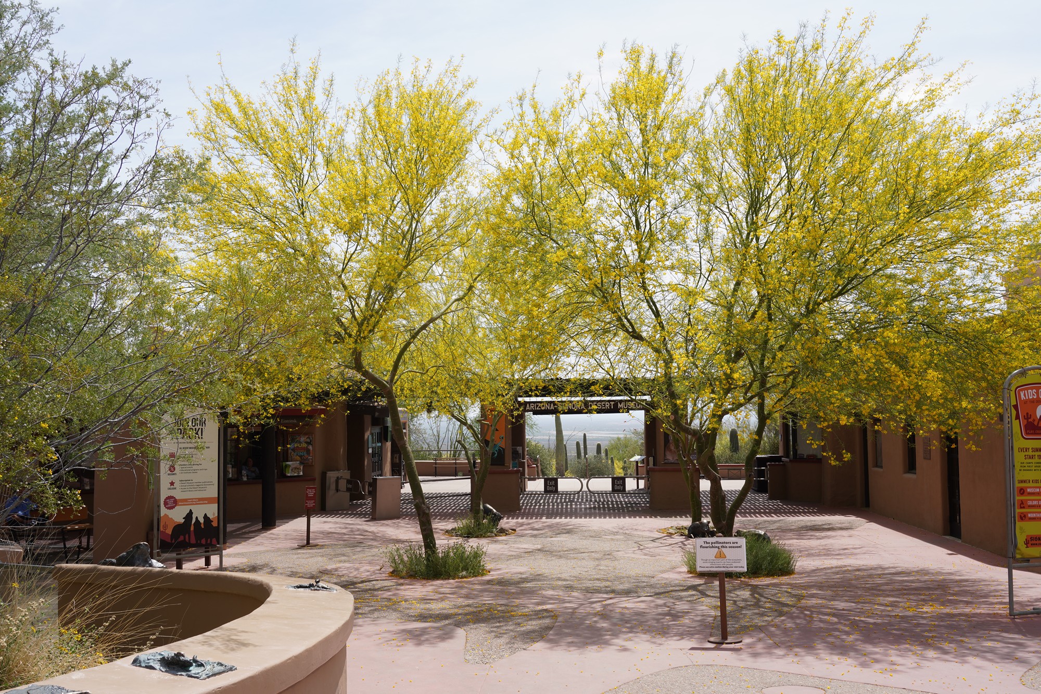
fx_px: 1070
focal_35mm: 37
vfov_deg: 36.0
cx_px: 520
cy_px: 347
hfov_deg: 51.9
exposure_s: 1/100
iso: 100
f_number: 13
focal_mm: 37
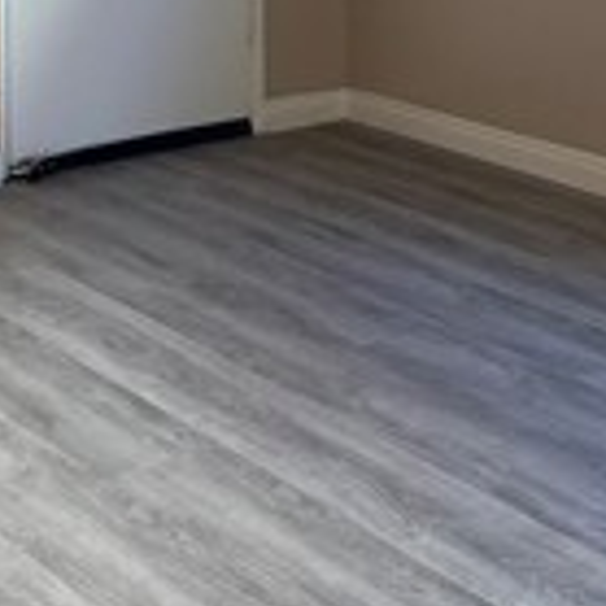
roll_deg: +0.1
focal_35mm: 98
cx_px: 270
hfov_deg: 17.7
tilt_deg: -3.5
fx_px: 1941
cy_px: -244
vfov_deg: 16.5
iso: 100
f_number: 1.78
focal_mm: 6.86
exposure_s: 1/120
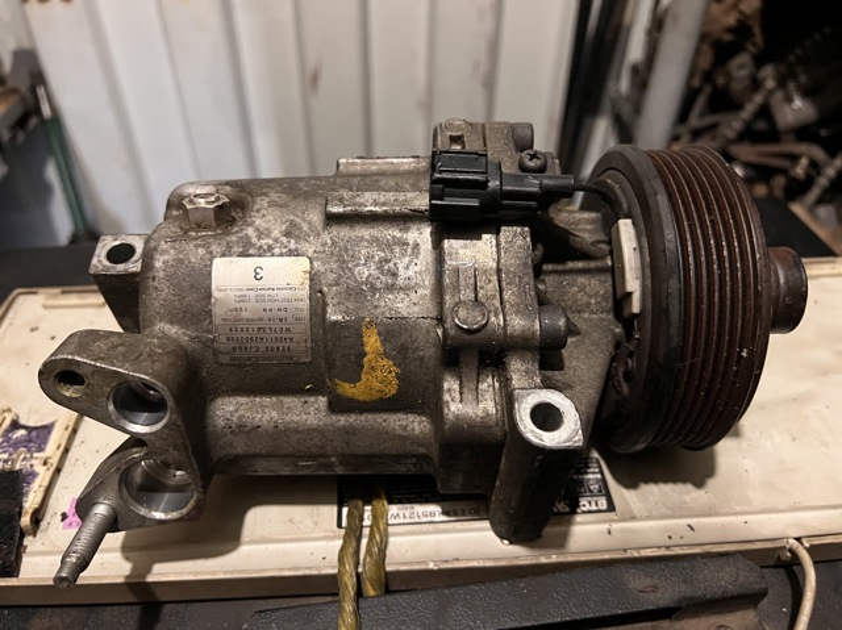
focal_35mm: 26
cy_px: 315
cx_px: 421
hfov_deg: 67.3
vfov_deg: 53.0
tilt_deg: -40.5
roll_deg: -1.1
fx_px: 632
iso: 500
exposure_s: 1/33
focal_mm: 5.7
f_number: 1.5
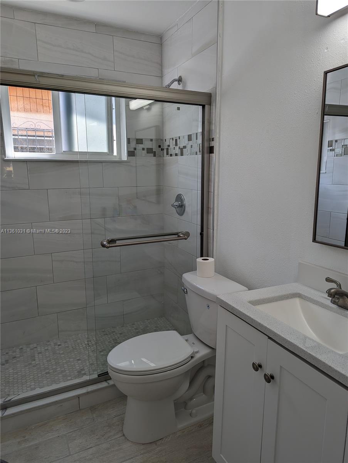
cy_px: 232
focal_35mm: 24
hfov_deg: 56.9
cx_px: 174
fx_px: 321
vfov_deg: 71.5
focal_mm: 6.81
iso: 42
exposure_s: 1/225
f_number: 1.85
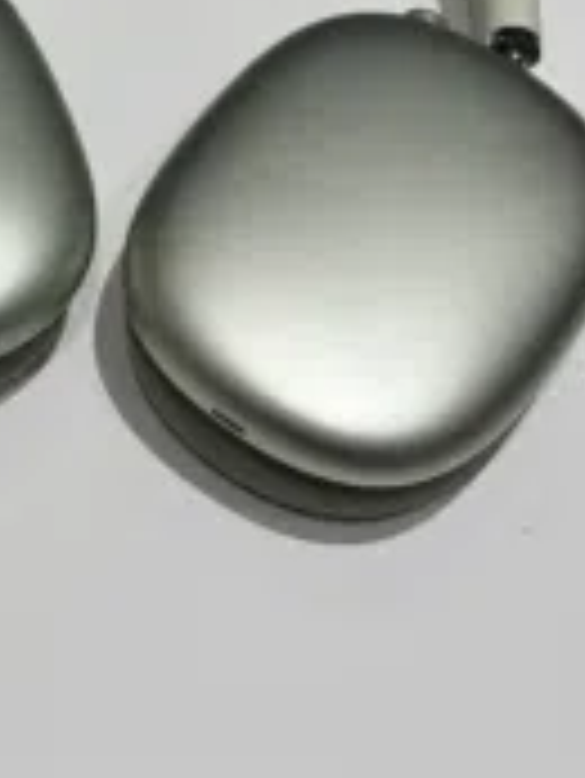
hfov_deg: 13.1
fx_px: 2498
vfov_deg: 17.2
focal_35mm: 111
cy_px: -72
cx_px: -63
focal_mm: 6.86
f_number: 1.78
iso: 64
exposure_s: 1/454
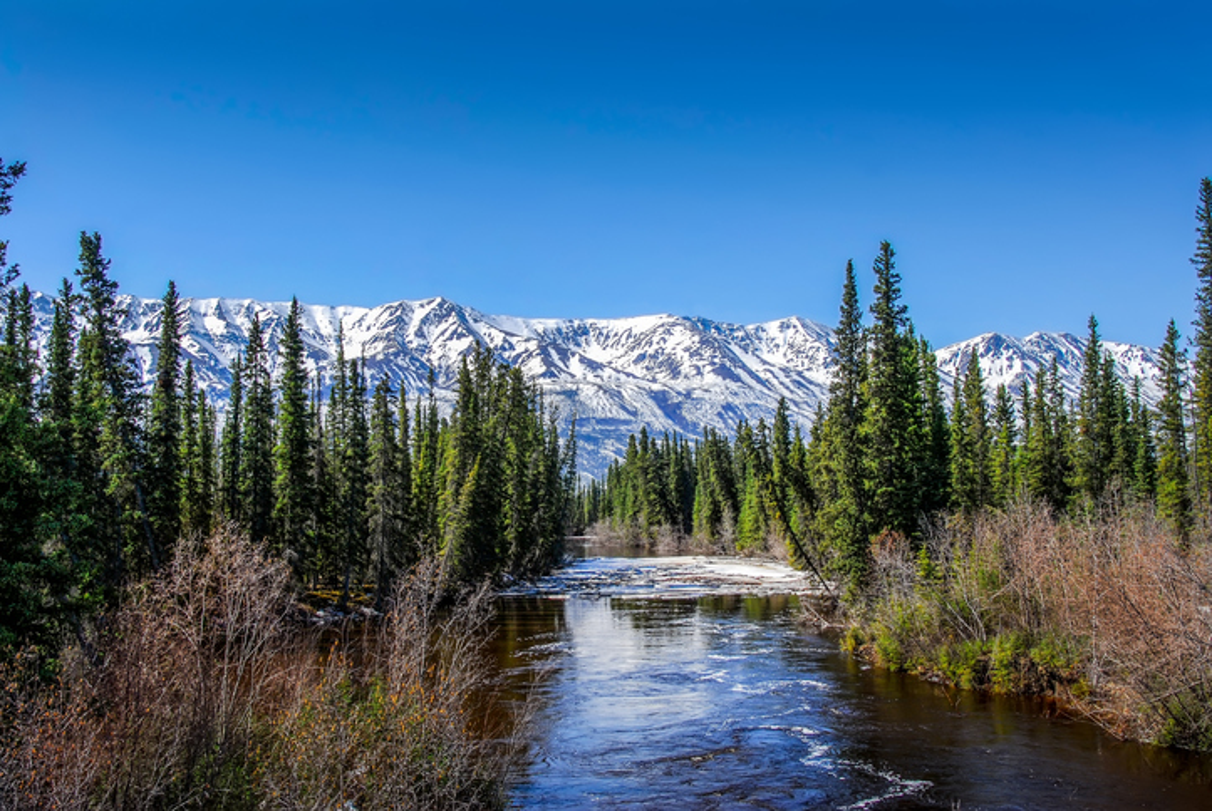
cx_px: 606
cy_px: 406
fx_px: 1416
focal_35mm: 42
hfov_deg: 46.3
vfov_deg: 32.0
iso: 160
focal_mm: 28
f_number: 9
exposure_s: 1/250
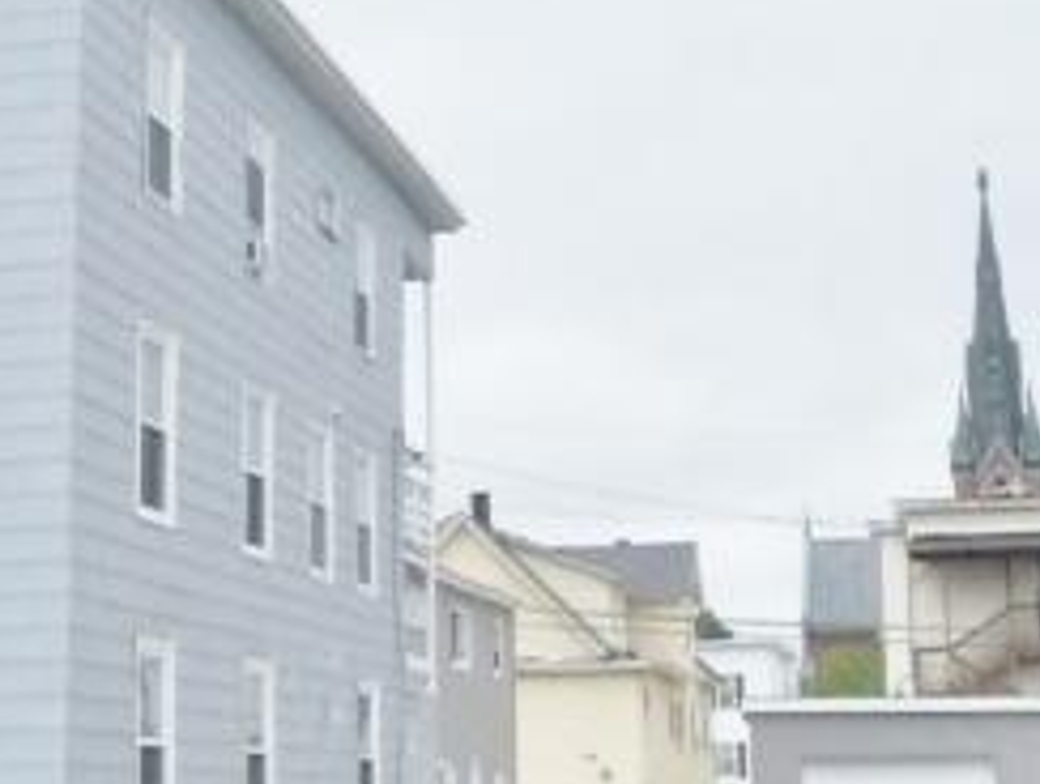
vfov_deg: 19.4
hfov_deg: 25.5
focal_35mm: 76
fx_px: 2288
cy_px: 354
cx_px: 332
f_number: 8
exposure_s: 1/2000
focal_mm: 5.3
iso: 2500
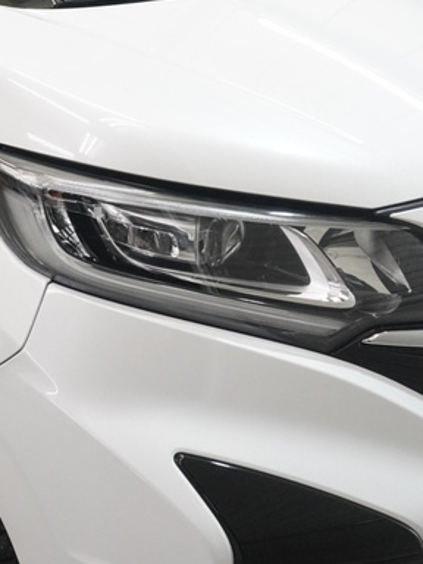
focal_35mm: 61
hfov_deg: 22.8
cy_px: 206
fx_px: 997
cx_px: -22
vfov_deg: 31.4
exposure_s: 1/160
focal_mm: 17
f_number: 5.6
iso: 3200
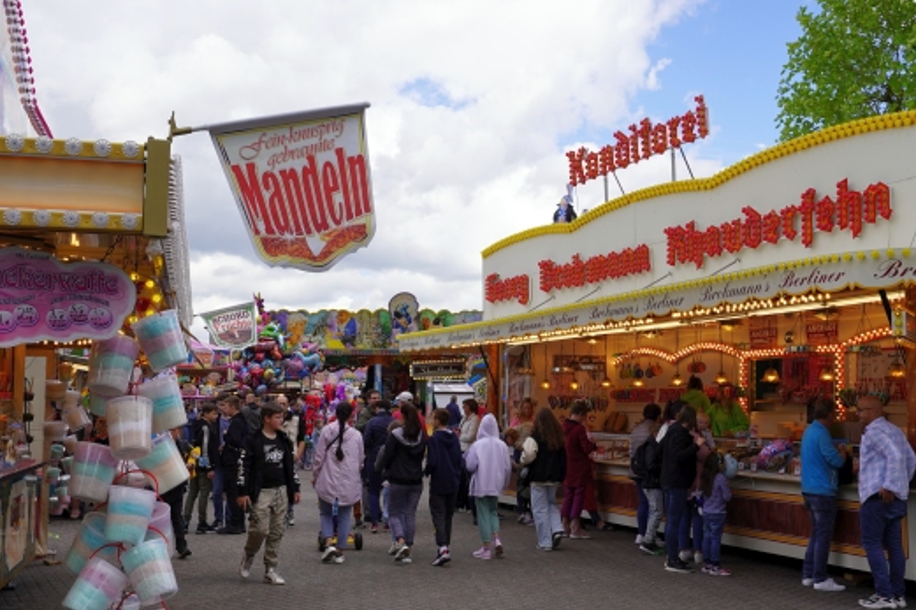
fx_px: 1094
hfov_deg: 45.4
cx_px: 447
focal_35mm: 43
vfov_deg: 31.1
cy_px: 340
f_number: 10
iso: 100
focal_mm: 28
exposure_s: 1/160
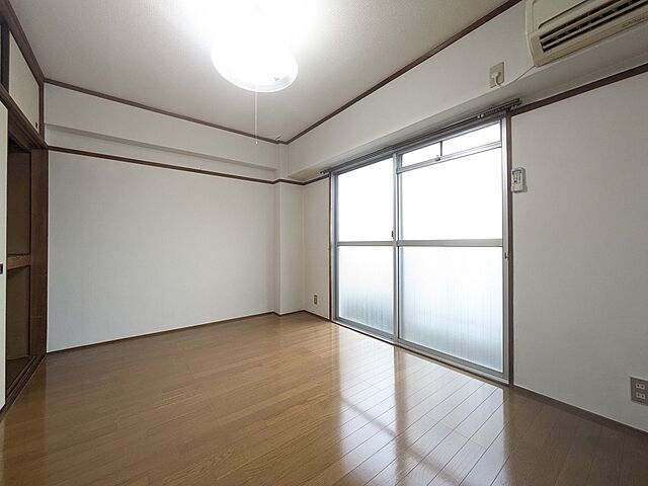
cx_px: 324
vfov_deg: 85.7
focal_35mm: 14
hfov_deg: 102.1
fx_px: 262
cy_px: 243
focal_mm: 1.83
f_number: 2.2
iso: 322
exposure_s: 1/120
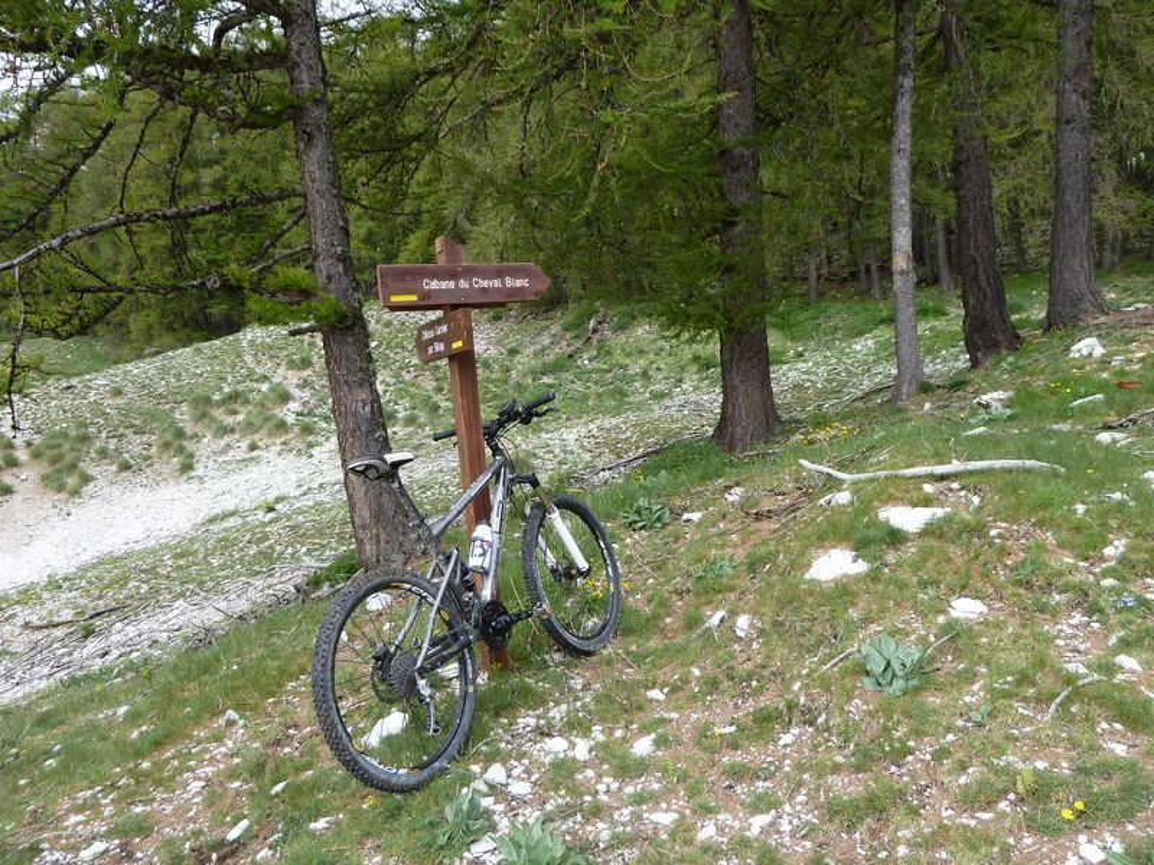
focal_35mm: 25
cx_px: 577
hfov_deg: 69.4
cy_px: 432
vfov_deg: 54.9
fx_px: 833
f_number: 4
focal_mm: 4.1
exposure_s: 1/160
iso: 80
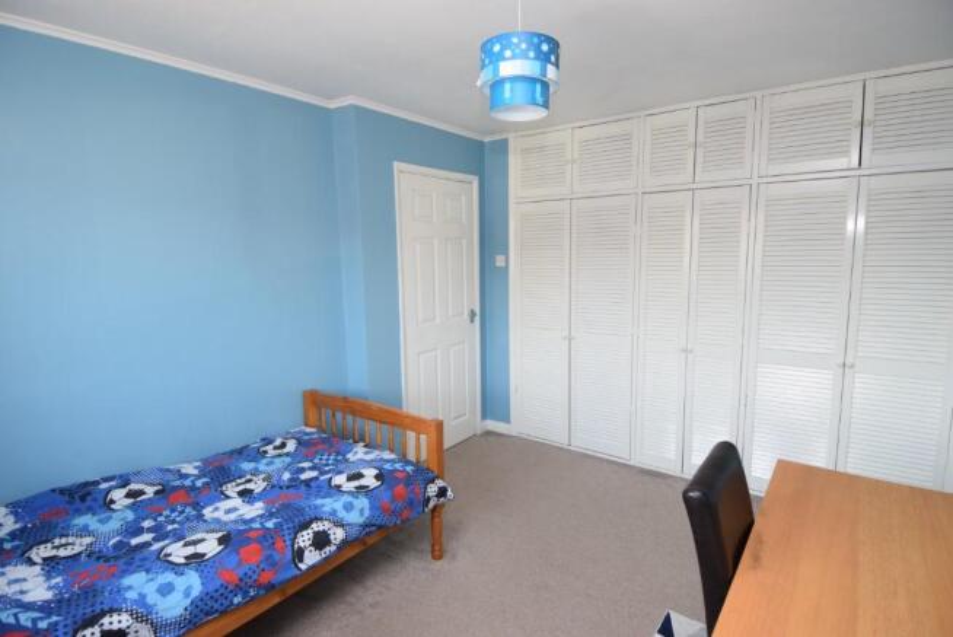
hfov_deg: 90.0
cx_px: 476
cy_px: 318
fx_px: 477
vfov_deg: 67.5
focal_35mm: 18
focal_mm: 12
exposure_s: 1/125
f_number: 5.6
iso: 800
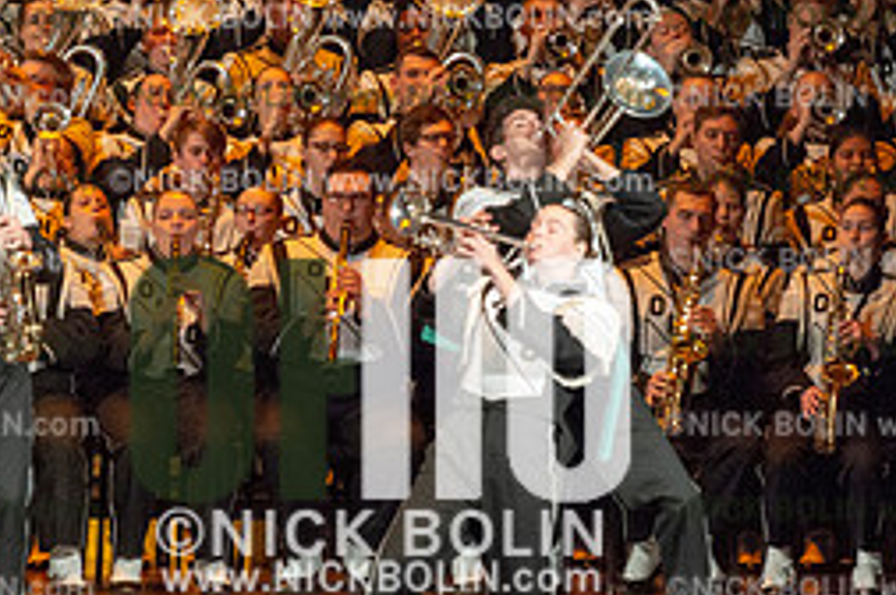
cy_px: 425
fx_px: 10838
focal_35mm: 436
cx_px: 379
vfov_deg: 3.1
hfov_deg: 4.7
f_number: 5.6
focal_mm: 190
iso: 8000
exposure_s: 1/320
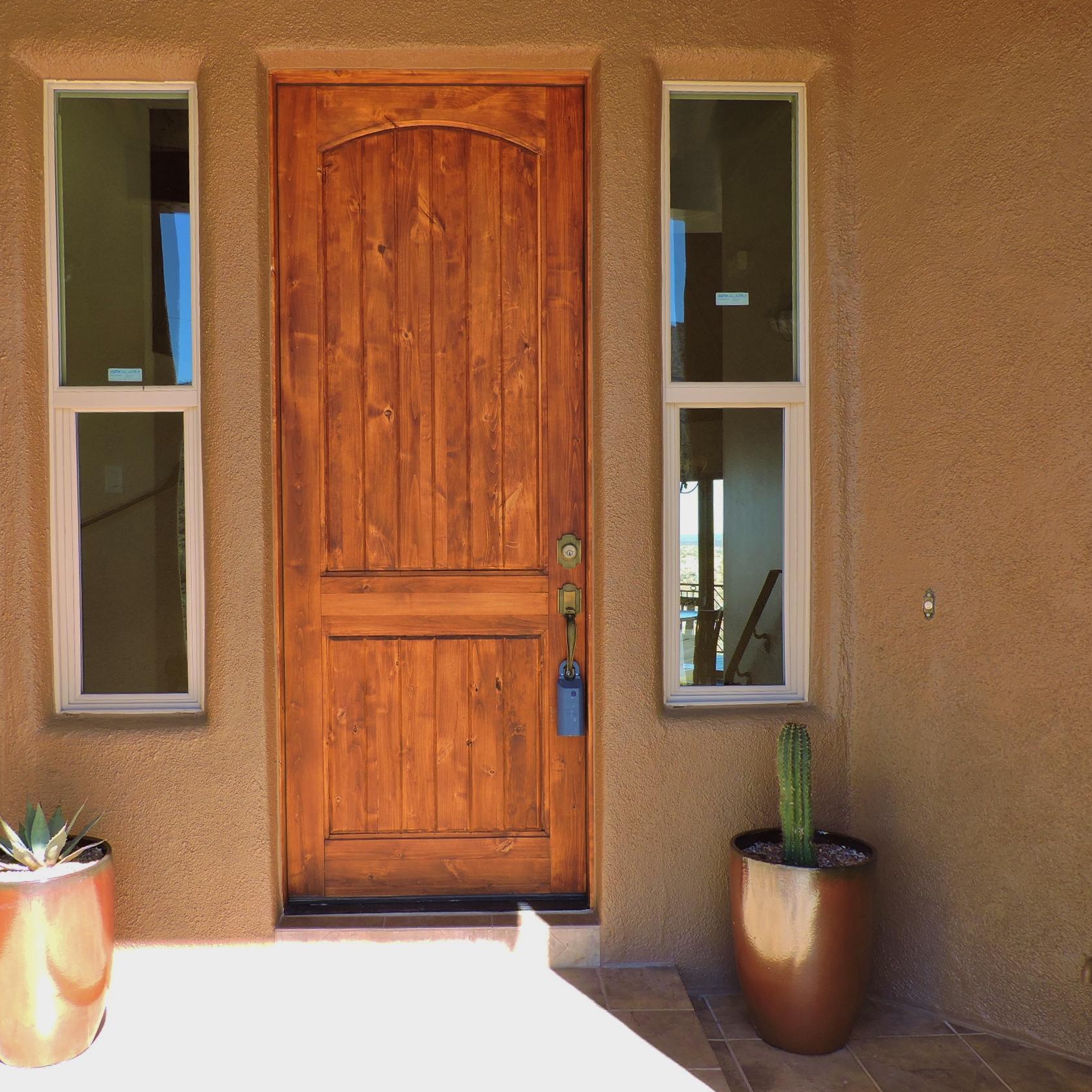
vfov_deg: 55.6
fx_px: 1035
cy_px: 553
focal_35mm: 29
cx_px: 482
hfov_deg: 55.5
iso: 100
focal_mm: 4.3
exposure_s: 1/200
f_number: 3
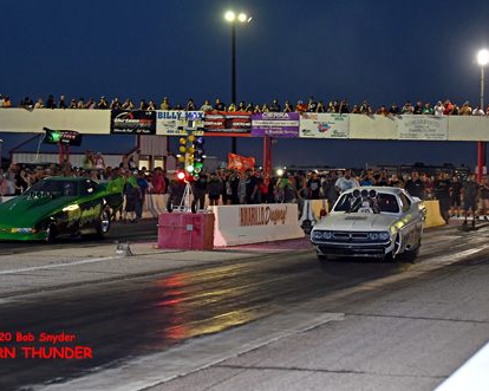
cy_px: 196
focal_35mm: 119
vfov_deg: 13.0
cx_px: 196
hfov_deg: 16.2
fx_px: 1722
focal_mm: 70
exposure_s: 1/250
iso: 640
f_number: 2.8
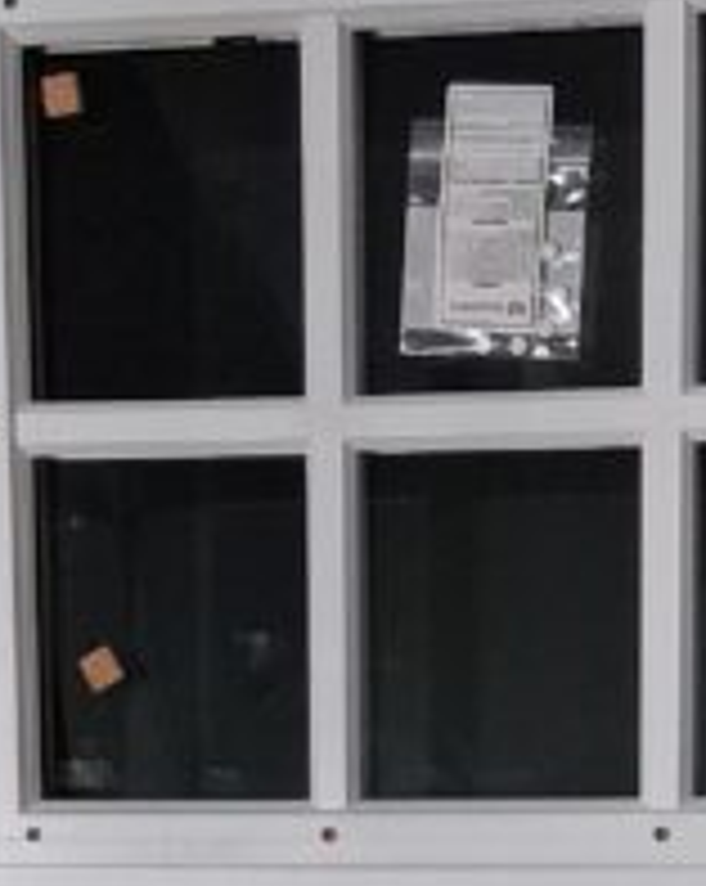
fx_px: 3456
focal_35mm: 132
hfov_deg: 11.6
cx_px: 508
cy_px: 1331
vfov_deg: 13.7
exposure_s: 1/100
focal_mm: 3.98
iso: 160
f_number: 1.8
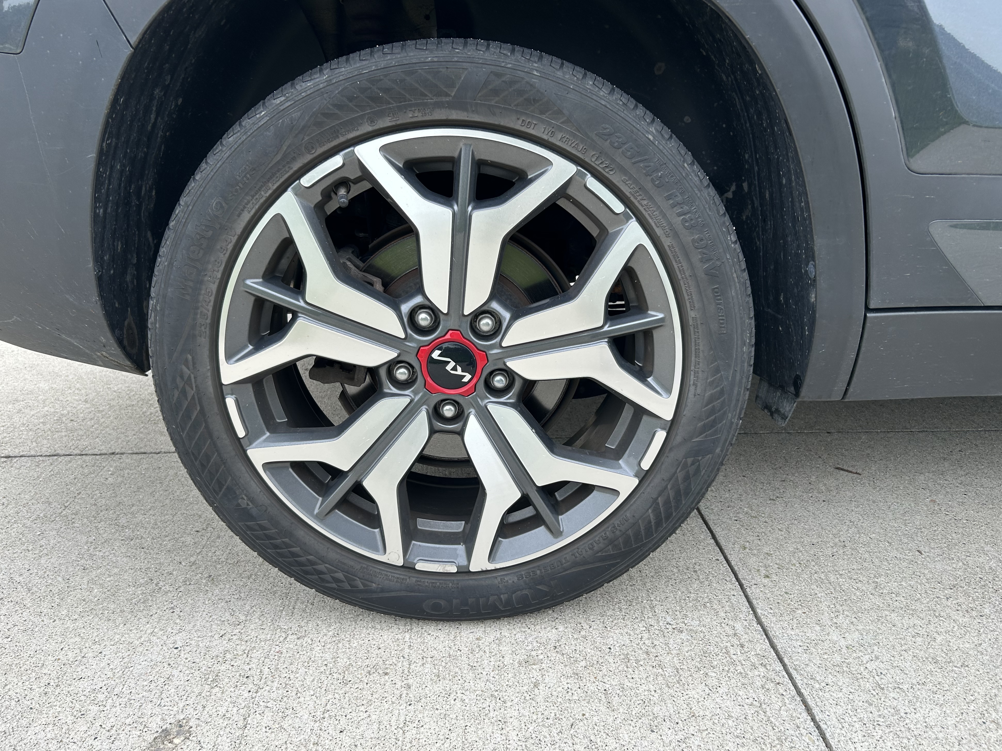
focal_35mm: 27
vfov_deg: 51.3
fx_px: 782
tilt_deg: -17.0
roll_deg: -2.7
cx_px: 487
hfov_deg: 65.3
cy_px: 365
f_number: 1.5
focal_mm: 5.7
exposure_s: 1/316
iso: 50
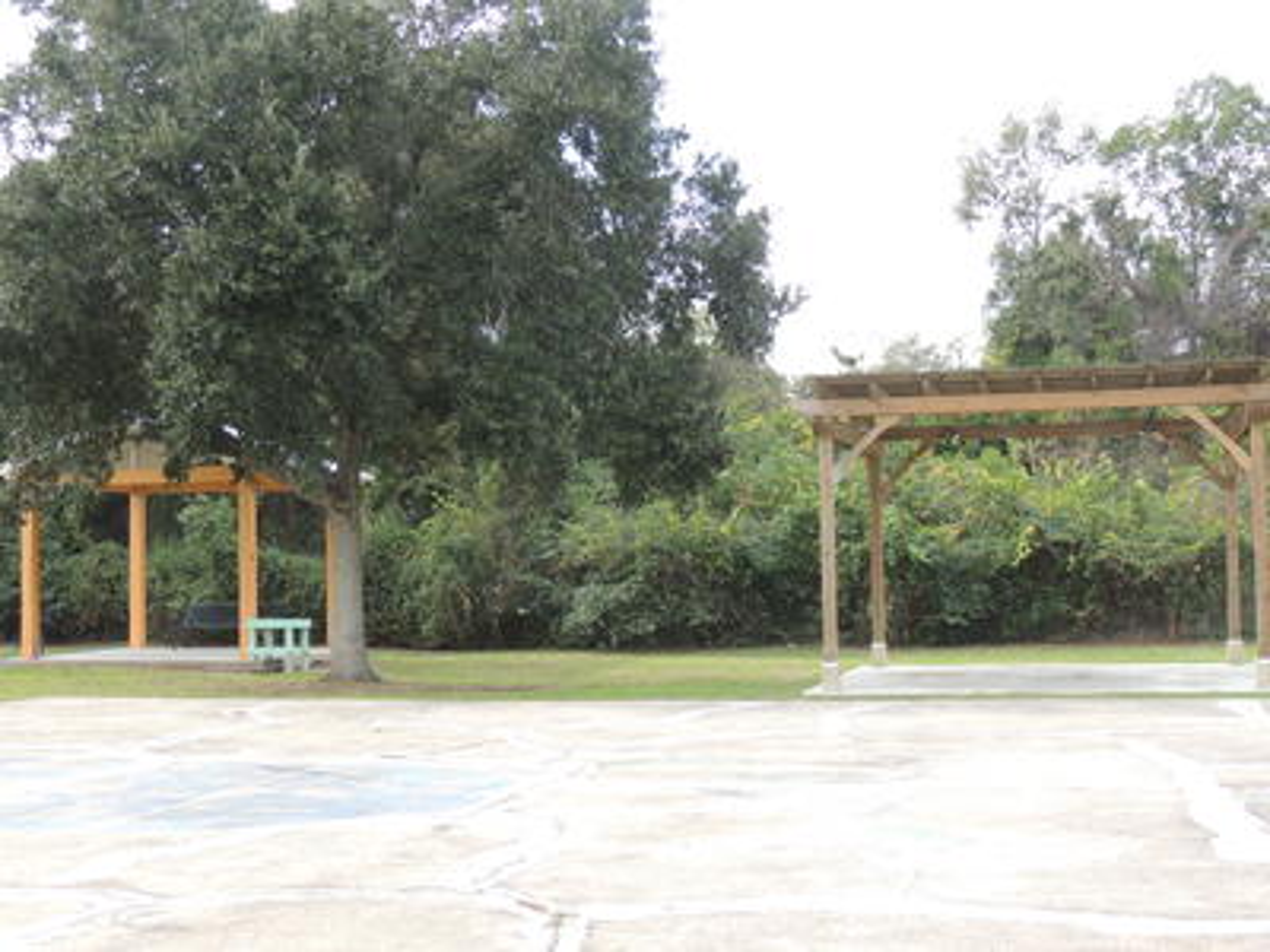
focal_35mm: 50
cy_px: 476
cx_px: 635
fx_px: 1834
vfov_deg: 29.1
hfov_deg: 38.2
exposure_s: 1/125
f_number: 3.6
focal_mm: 8.9
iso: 100
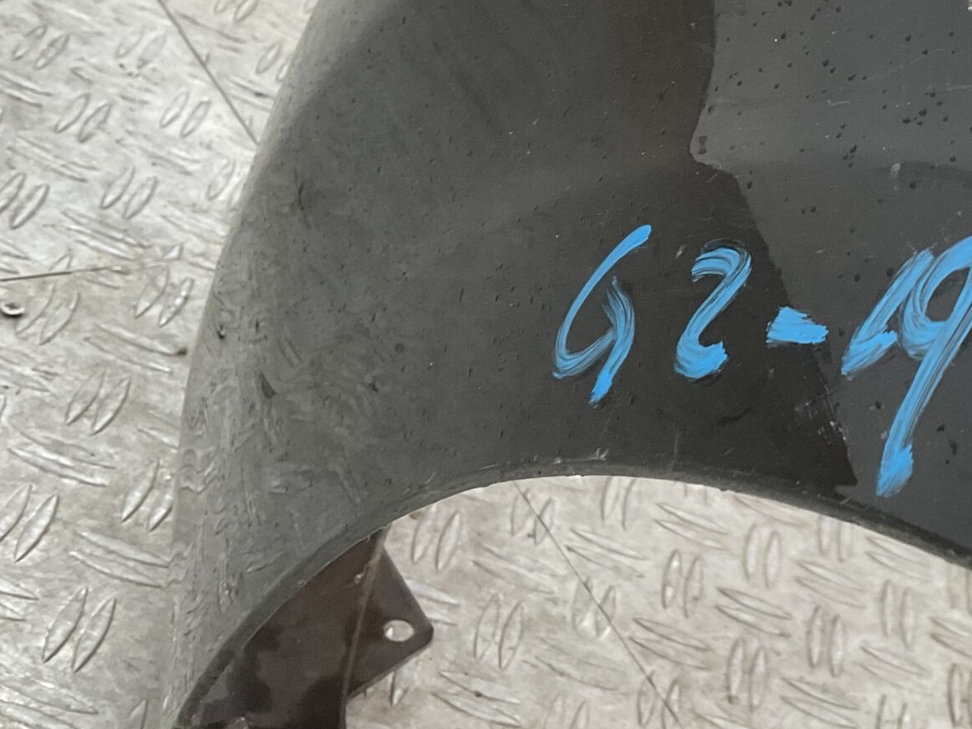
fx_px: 1797
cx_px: 918
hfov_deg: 28.8
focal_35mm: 64
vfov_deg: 22.7
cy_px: 196
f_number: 1.8
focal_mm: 3
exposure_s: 1/100
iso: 50
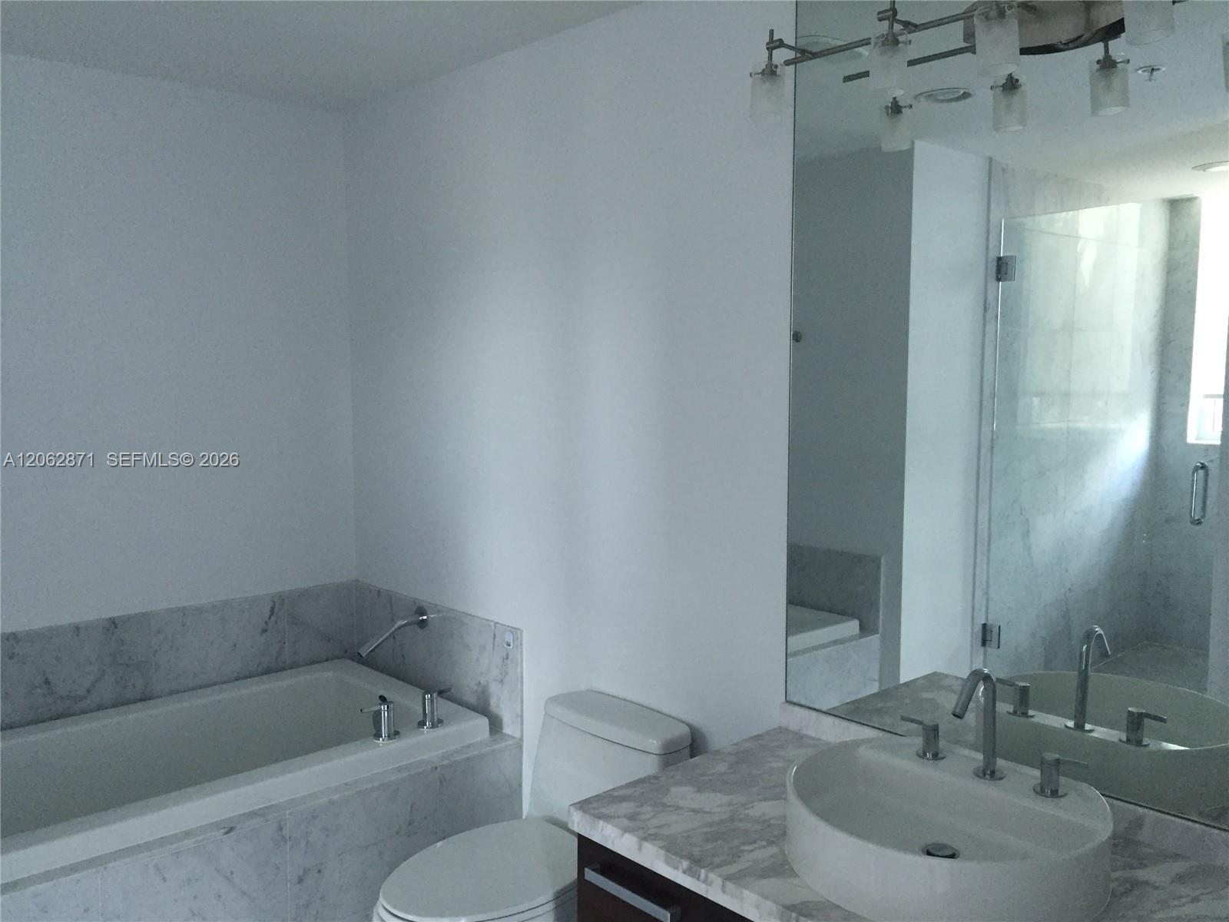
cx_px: 614
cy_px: 461
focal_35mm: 29
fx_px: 1030
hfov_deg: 61.7
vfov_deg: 48.2
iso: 100
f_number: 2.2
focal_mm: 4.15
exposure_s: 1/30
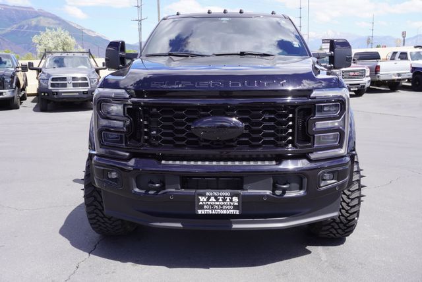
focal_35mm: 36
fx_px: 422
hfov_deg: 53.1
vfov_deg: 36.9
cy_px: 141
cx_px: 211
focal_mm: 24
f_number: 8
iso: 100
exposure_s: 1/125
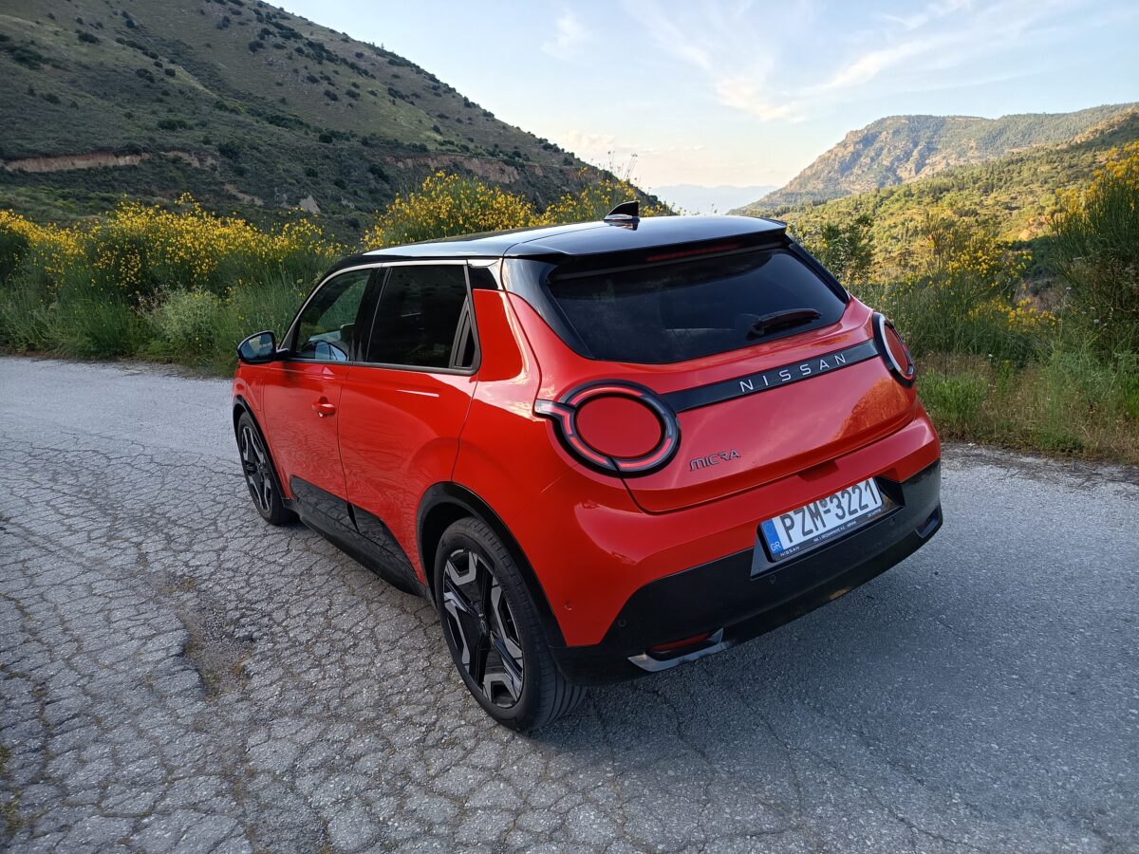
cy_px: 427
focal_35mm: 24
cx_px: 570
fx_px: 790
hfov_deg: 71.6
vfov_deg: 56.8
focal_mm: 5.24
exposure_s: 1/109
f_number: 1.7
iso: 50
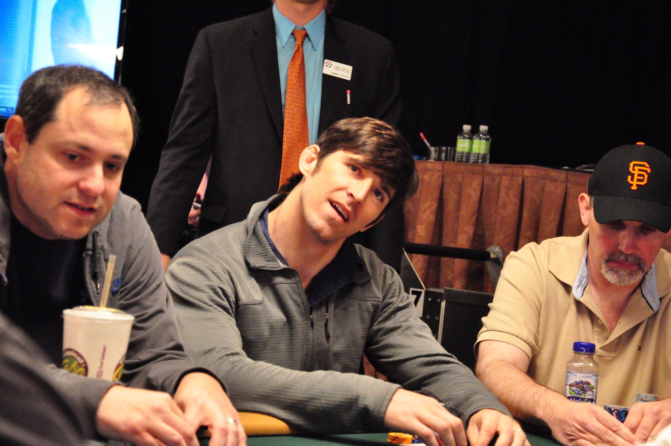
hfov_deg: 23.4
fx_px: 1620
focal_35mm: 87
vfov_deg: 15.7
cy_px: 223
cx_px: 336
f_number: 5
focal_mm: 58
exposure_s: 1/50
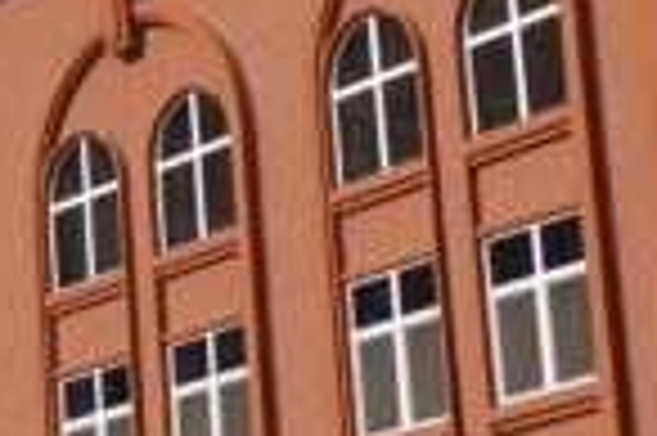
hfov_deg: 9.8
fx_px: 3591
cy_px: 29
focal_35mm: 197
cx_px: -612
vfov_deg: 6.9
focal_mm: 15.28
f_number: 5.6
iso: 100
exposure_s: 1/400
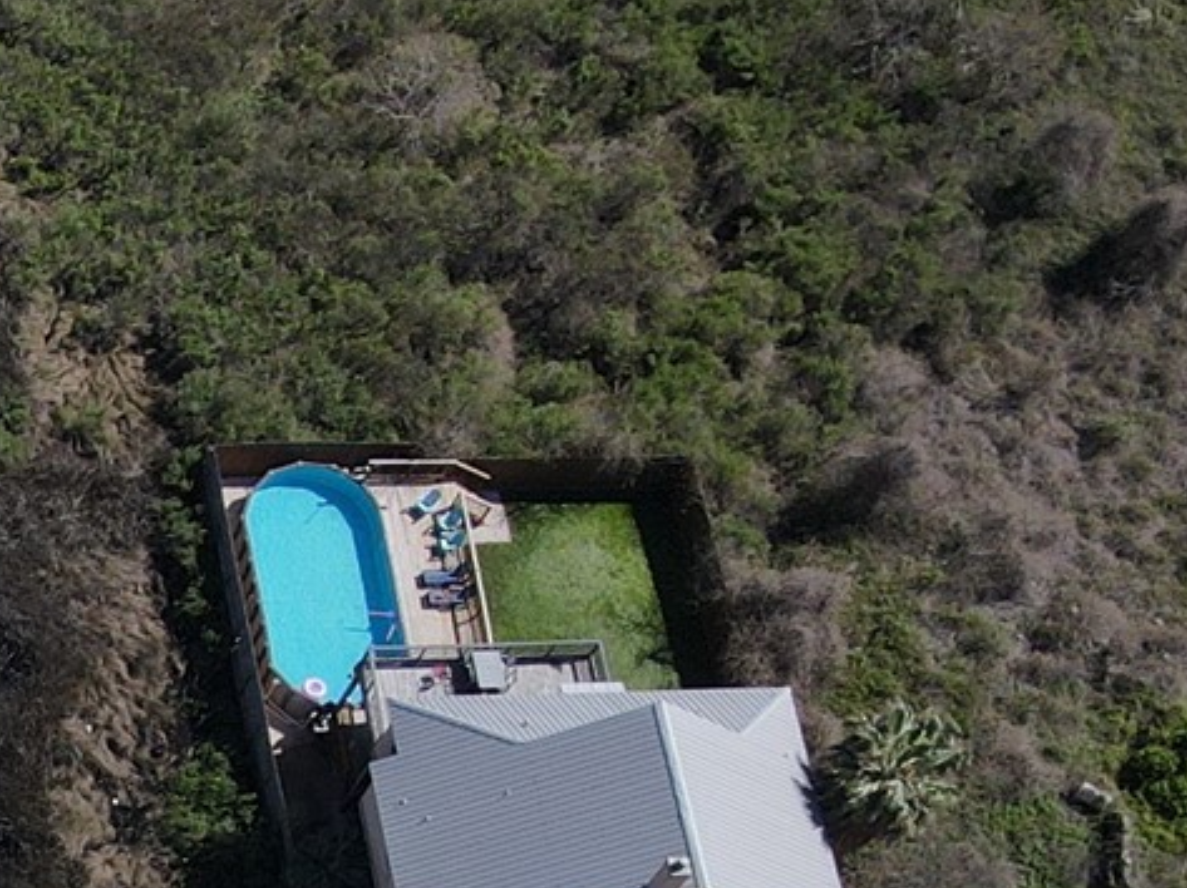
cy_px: 1636
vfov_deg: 12.8
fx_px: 3563
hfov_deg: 15.2
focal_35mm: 104
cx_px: -1202
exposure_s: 1/800
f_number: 2.8
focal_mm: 4.5
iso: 100
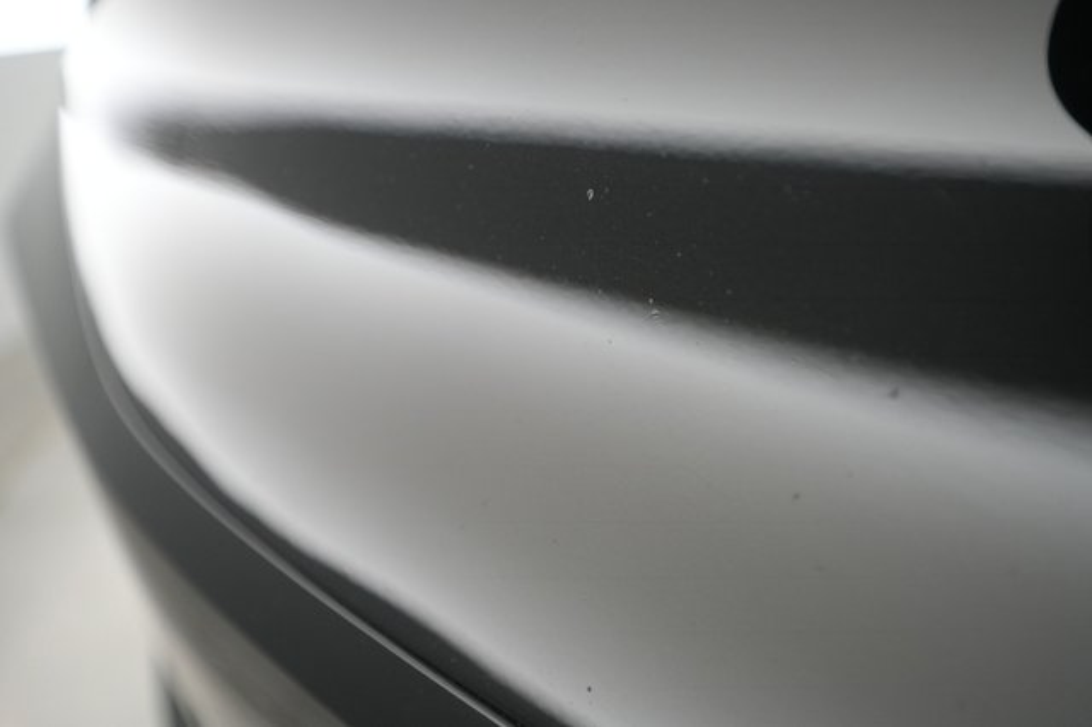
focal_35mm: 28
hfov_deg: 65.5
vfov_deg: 46.4
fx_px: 849
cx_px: 546
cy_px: 364
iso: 2500
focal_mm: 28
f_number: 2.8
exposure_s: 1/200
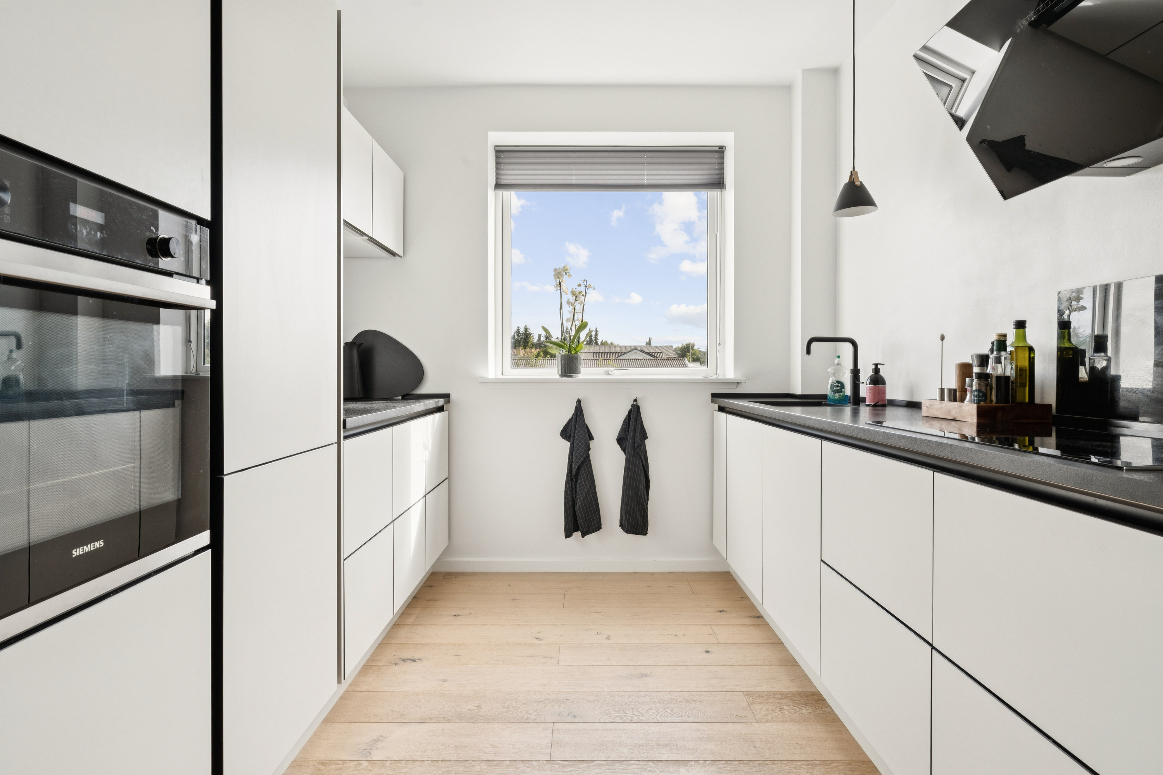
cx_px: 582
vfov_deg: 61.9
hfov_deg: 84.0
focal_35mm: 20
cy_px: 388
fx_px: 646
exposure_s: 1/80
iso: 800
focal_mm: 20
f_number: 11
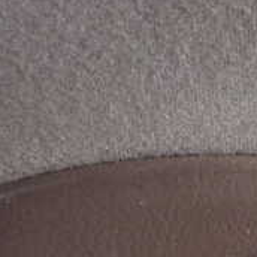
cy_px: 294
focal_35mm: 77
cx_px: 291
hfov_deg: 21.2
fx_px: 647
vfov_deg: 21.2
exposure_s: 1/30
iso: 800
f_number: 2
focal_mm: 4.5
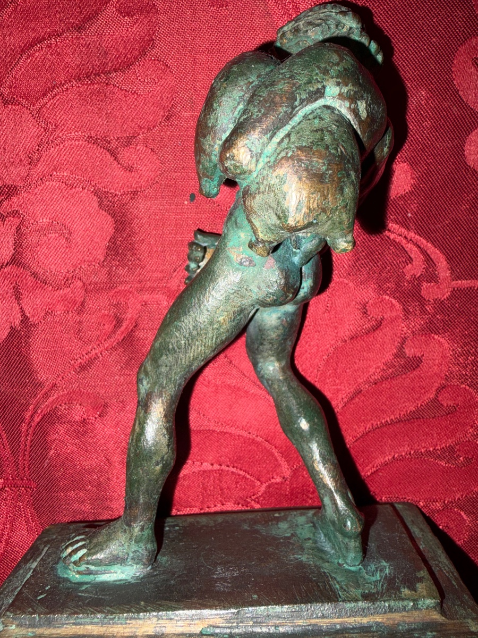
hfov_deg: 53.1
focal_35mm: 26
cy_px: 319
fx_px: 479
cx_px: 239
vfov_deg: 67.3
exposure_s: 1/50
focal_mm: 2.22
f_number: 2.2
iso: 12
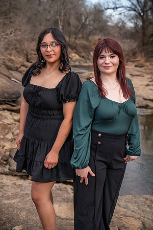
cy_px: 115
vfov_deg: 38.2
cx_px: 76
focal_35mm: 52
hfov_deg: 26.0
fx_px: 331
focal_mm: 52
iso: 100
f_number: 4
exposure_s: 1/200
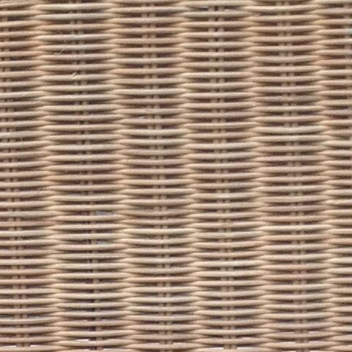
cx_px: 122
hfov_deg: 8.7
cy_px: 333
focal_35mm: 201
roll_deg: -0.7
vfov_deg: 8.7
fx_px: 2312
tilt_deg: -10.1
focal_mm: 4.12
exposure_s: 1/30
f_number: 2.4
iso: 50
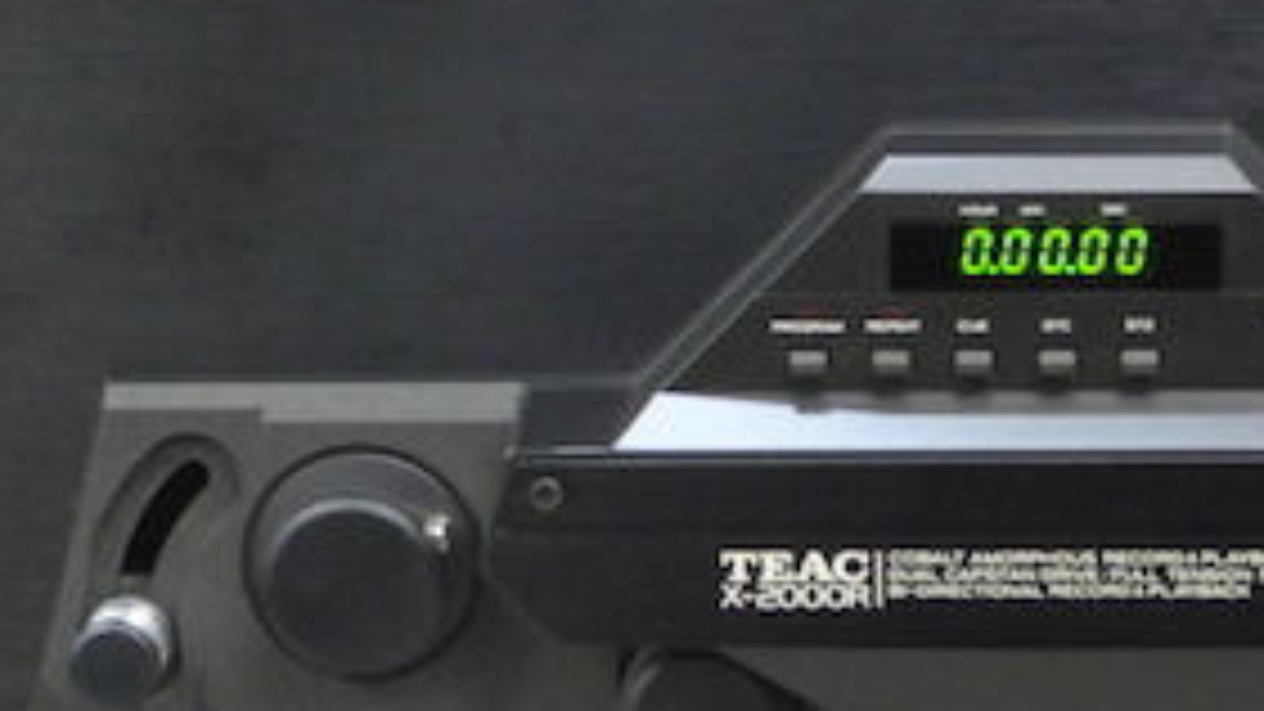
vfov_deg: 6.5
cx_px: 1071
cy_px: 400
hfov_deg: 11.5
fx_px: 6233
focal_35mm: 186
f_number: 3.5
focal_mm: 10.7
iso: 400
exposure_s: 1/15.2
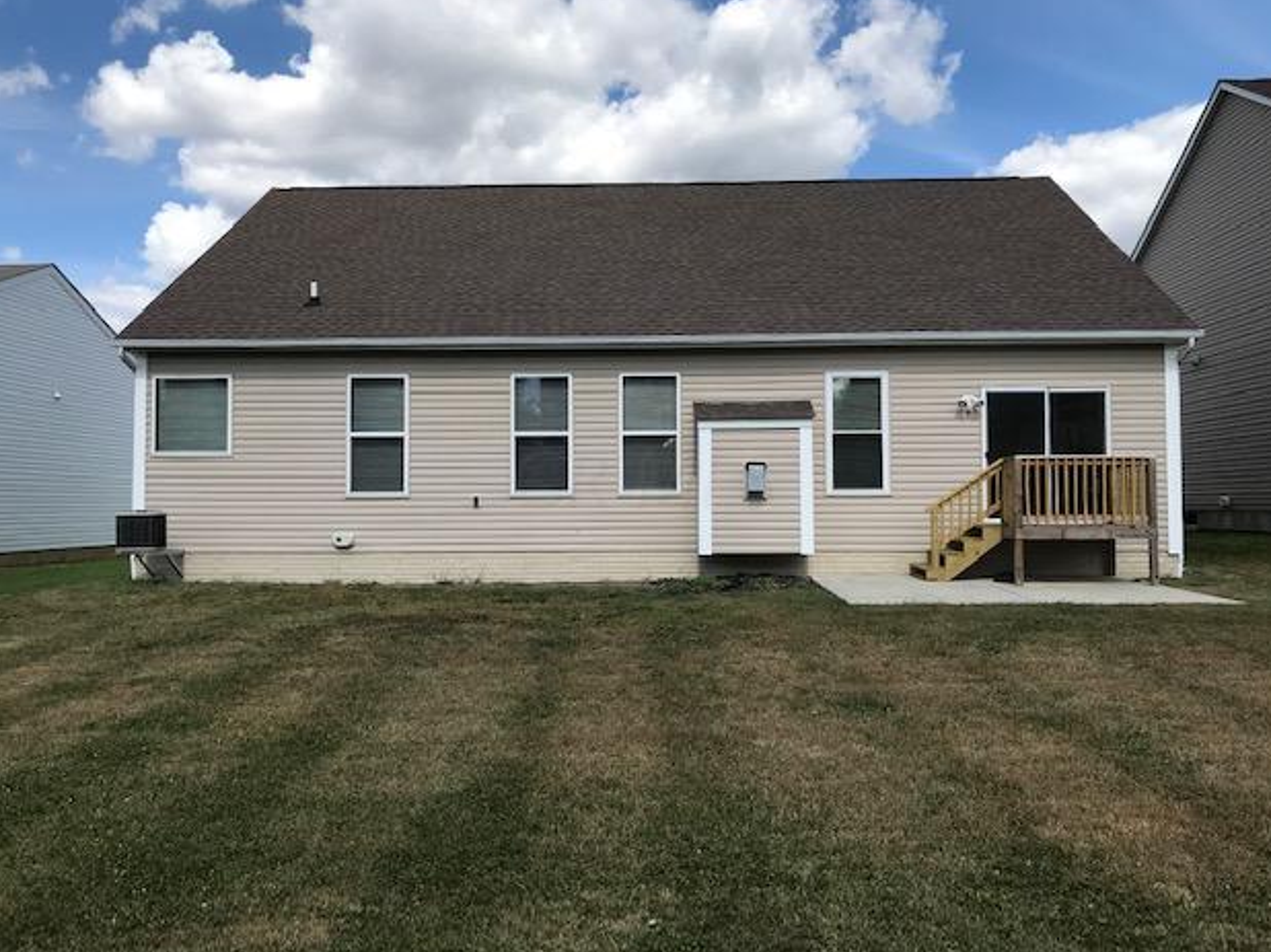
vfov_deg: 48.2
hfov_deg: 61.7
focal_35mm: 29
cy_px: 477
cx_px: 642
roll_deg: -0.2
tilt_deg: +2.8
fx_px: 1064
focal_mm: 3.99
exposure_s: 1/2128
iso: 20
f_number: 1.8
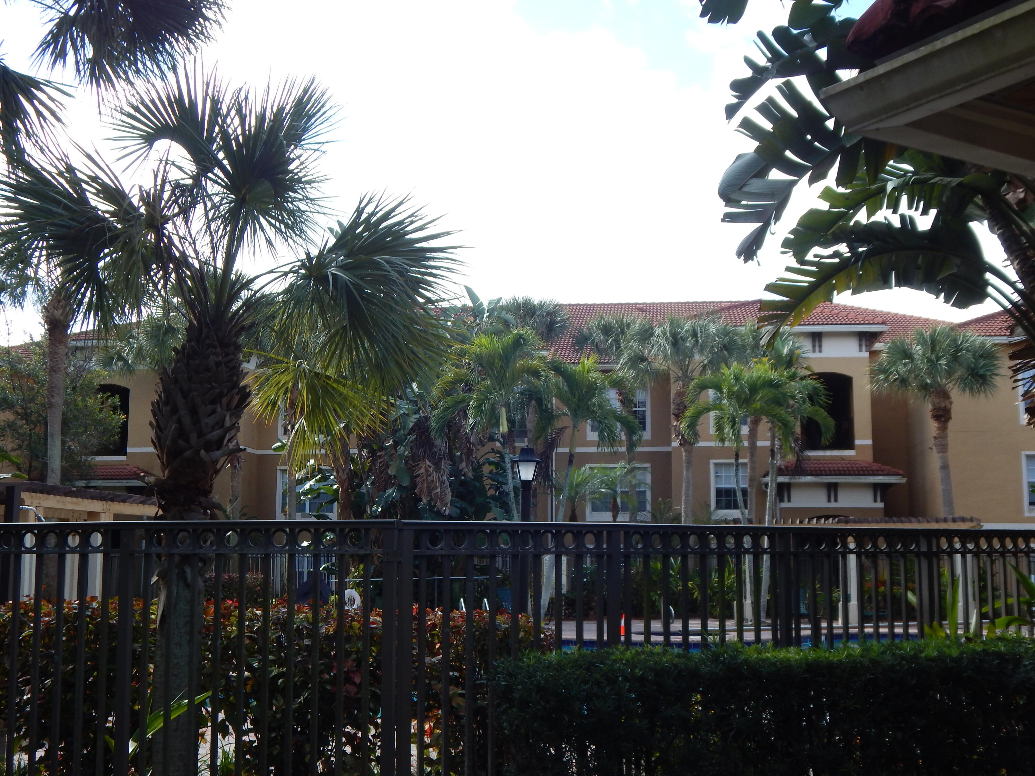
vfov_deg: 33.6
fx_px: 1286
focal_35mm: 43
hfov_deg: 43.9
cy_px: 388
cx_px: 518
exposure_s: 1/500
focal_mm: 7.7
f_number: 3.6
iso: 125
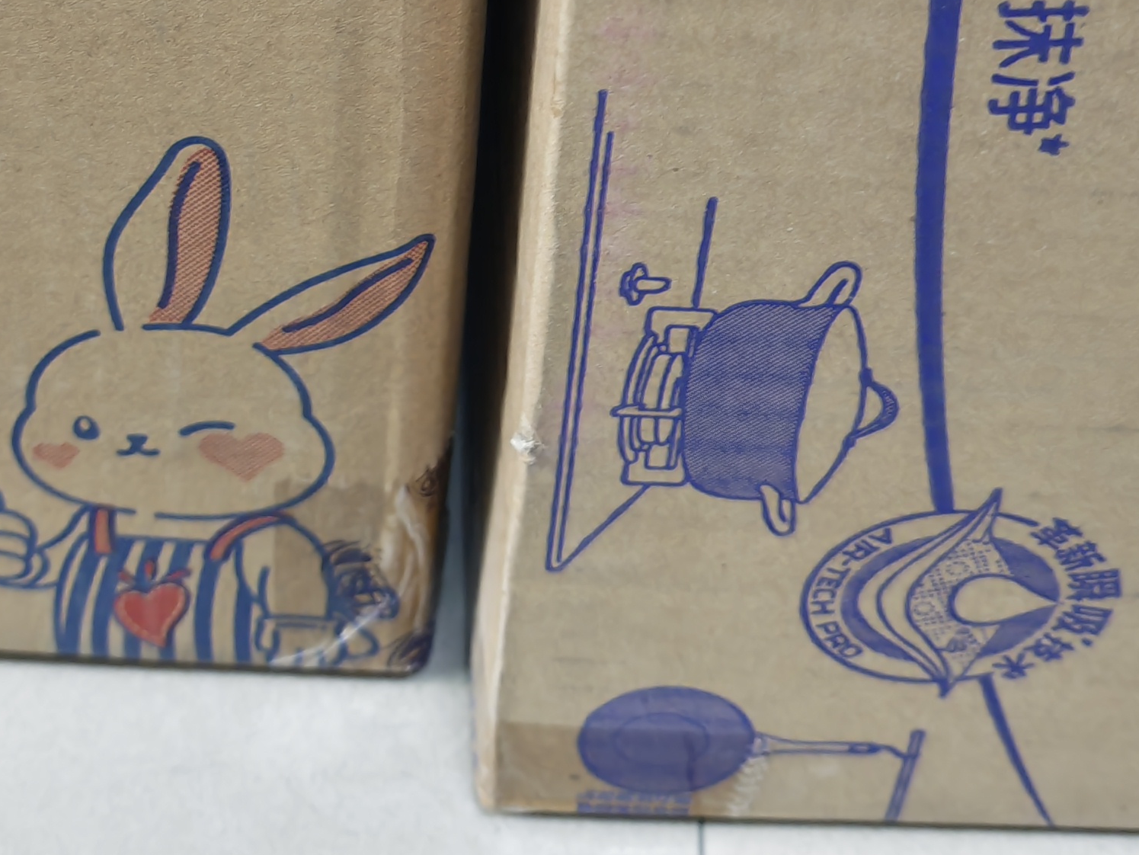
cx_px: 417
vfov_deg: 21.9
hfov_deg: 30.6
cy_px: -106
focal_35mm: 63
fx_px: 2073
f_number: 1.6
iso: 400
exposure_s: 1/33
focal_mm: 6.55
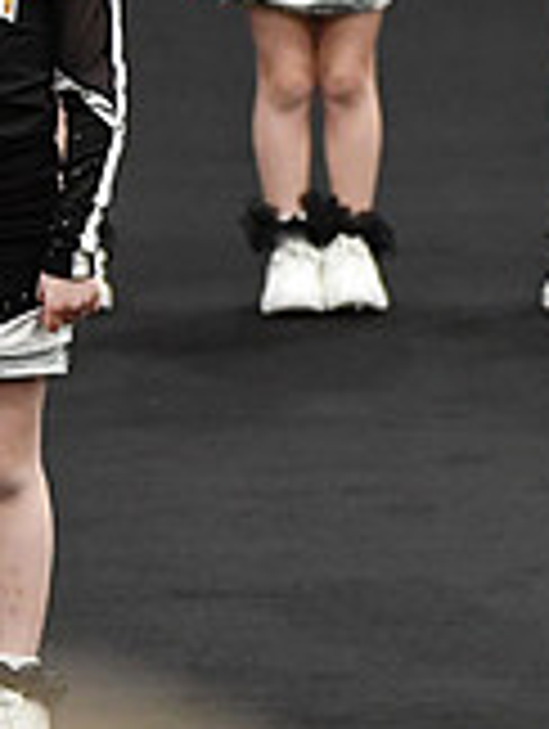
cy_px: -16
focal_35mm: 619
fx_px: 13055
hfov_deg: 2.4
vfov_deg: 3.2
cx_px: 1269
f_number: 2.8
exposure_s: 1/800
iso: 5000
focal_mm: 120
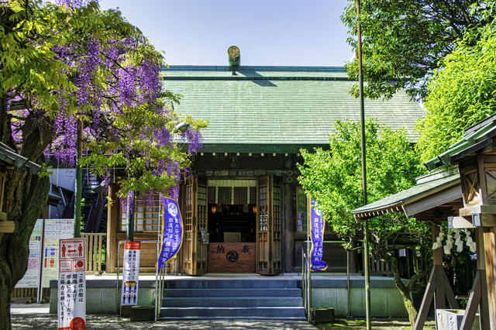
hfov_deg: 42.3
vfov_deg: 28.9
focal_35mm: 46
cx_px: 248
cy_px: 165
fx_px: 640
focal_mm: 31
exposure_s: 1/160
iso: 100
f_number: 6.3
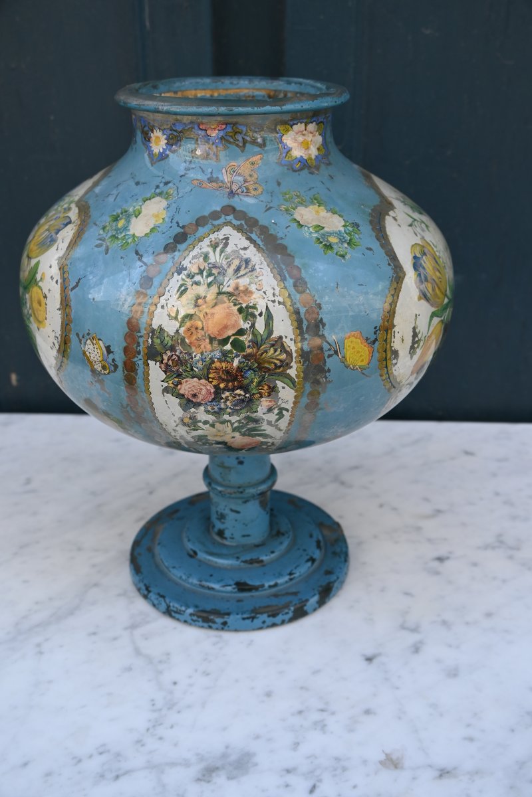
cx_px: 266
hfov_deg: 33.0
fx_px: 898
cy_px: 398
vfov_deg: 47.9
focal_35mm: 40
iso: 200
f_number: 5.6
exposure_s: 1/250
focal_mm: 27
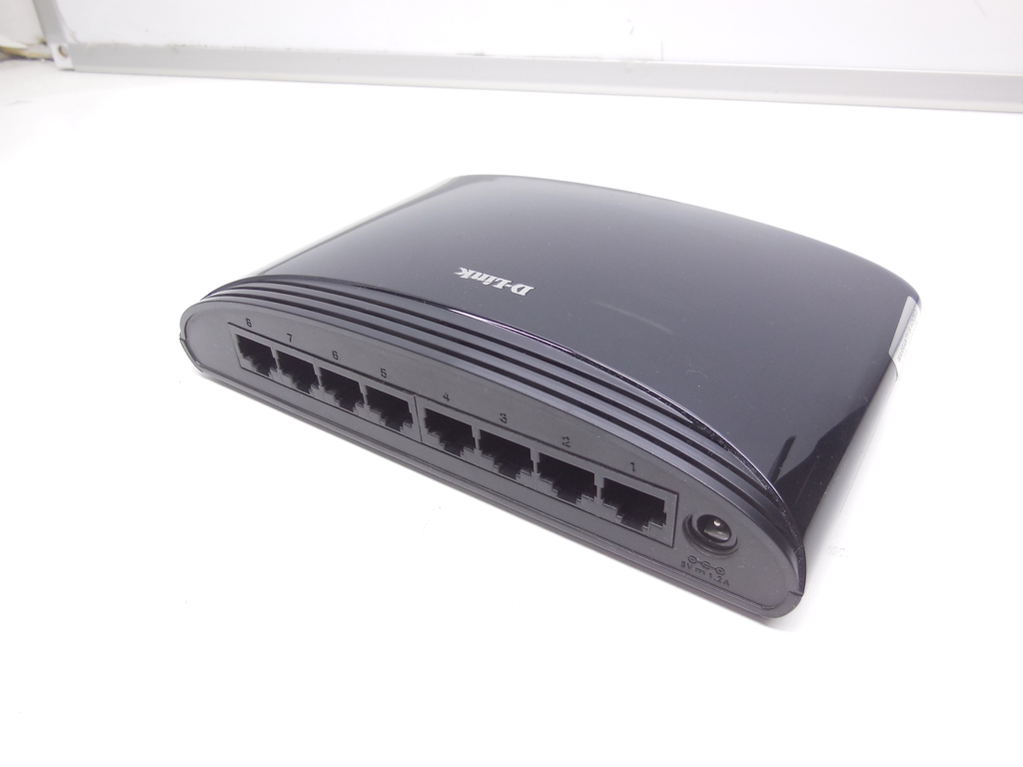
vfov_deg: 54.9
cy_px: 384
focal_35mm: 25
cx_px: 512
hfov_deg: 69.4
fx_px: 739
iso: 125
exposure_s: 1/50
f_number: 3.1
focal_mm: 4.5
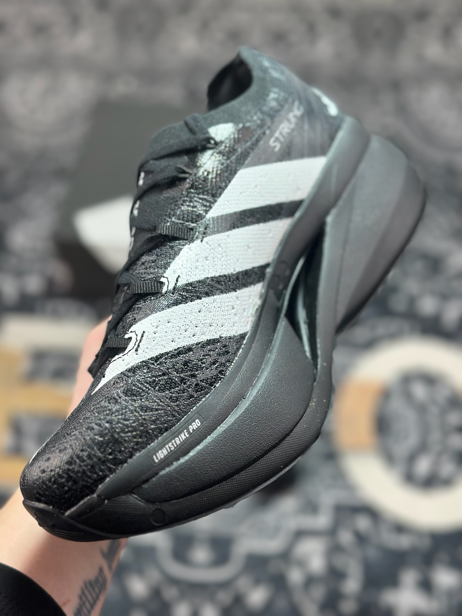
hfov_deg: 30.3
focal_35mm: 48
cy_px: 308
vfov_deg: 39.7
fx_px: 854
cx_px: 231
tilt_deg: -55.2
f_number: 1.78
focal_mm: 6.86
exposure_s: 1/401
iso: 80
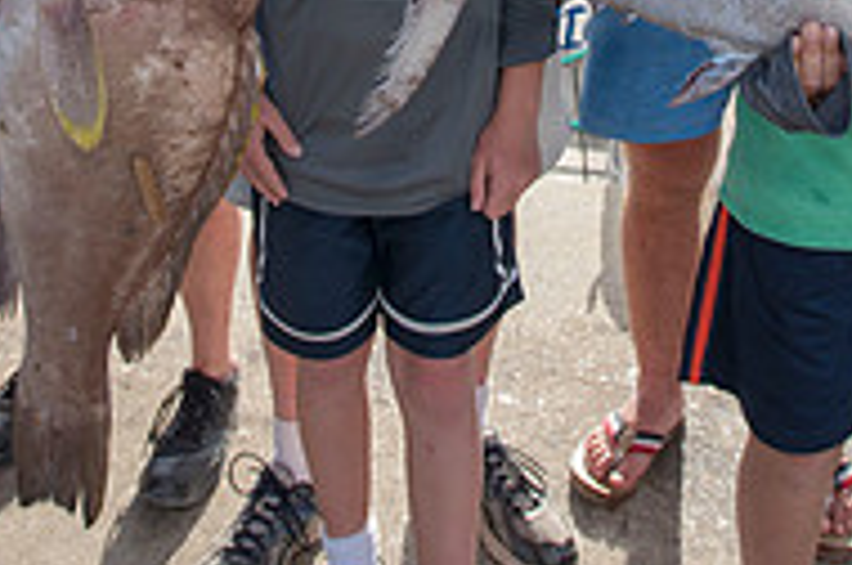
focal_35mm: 52
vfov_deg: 22.1
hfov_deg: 38.2
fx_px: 1229
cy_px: -249
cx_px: 480
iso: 250
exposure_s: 1/320
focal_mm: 17
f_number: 5.6
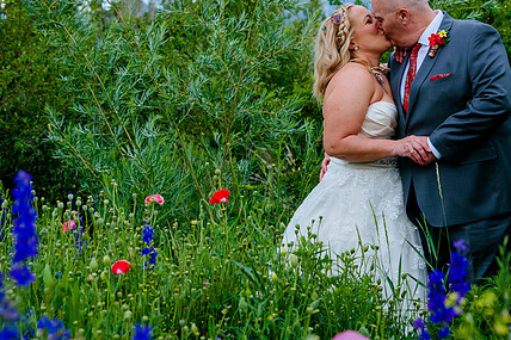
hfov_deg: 20.2
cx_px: 283
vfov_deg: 13.5
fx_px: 1433
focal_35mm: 101
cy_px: 77
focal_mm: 65
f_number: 5
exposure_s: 1/500
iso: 640
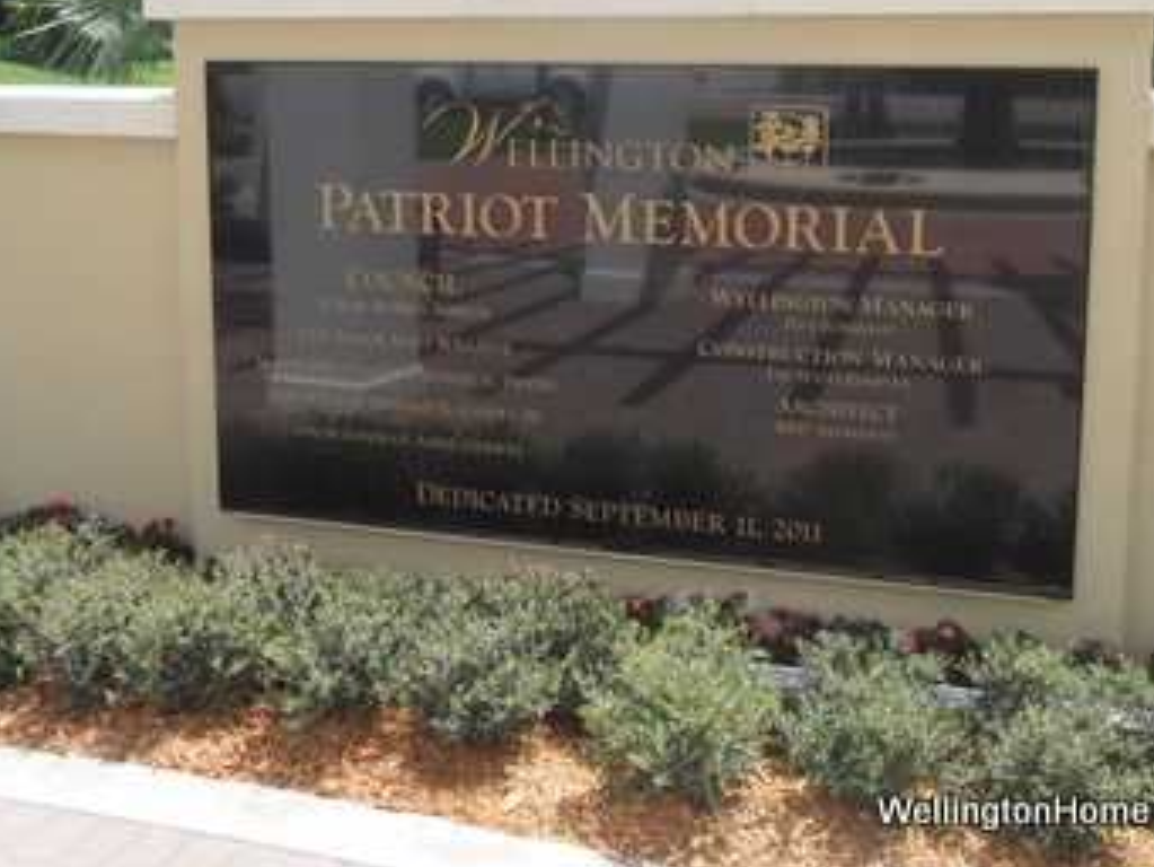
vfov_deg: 38.3
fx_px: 1234
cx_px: 616
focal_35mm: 37
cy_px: 305
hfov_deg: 50.1
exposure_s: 1/750
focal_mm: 5
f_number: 3.4
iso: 80
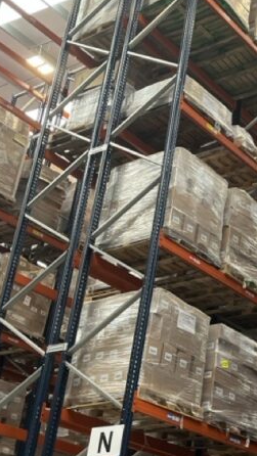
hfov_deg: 17.7
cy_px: 232
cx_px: 307
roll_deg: -3.8
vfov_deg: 32.4
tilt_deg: +26.2
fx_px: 787
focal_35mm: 65
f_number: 1.6
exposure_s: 1/121
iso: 125
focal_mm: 5.1
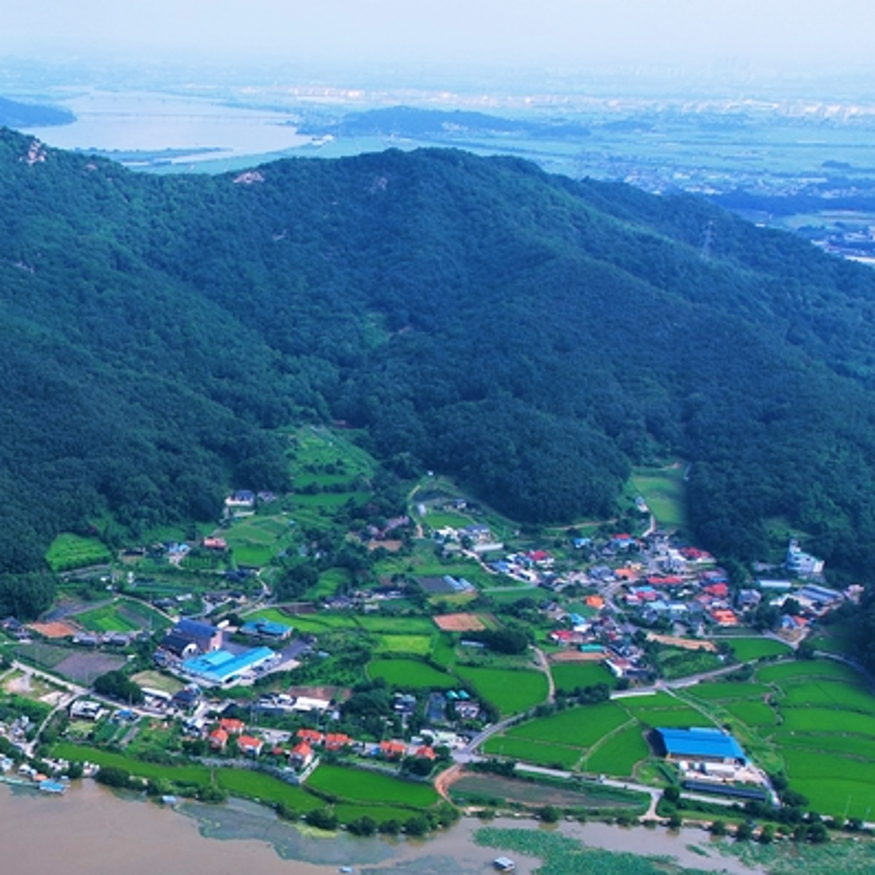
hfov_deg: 28.7
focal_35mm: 54
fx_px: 1544
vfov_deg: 30.4
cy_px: 775
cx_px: -86
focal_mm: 8.38
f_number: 2.8
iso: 120
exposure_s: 1/1250
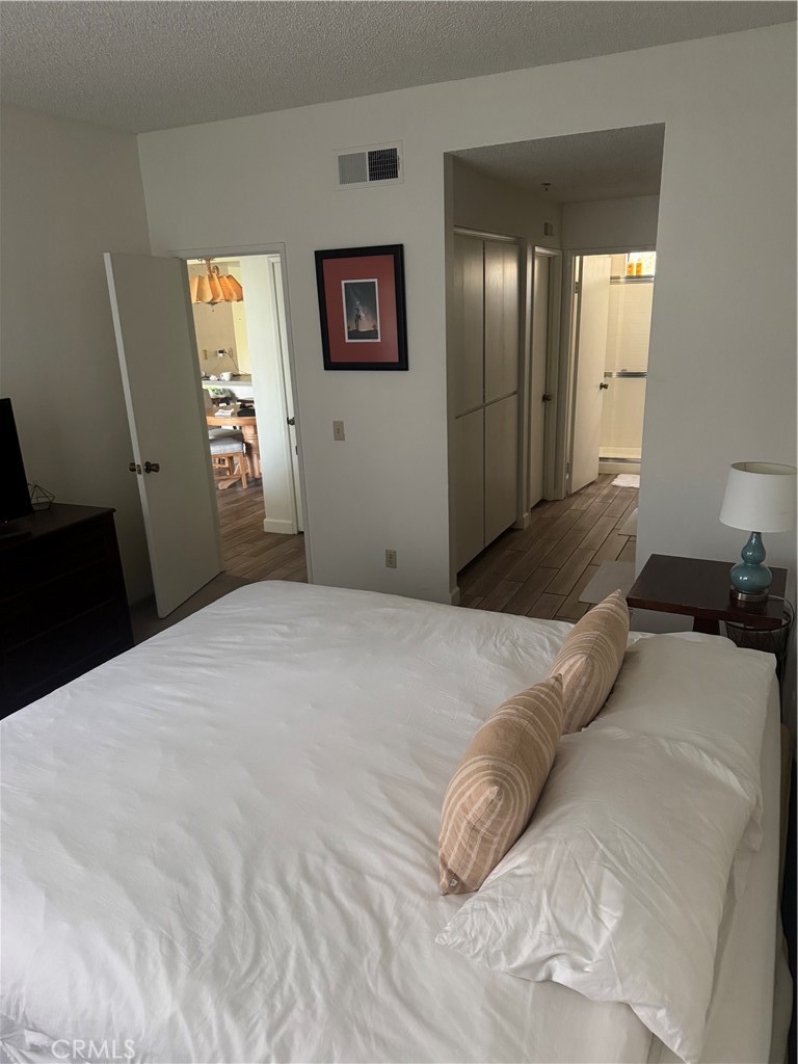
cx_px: 399
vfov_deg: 71.6
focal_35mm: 24
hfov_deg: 56.8
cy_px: 532
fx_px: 738
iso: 640
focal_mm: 6.76
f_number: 1.78
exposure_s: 1/60
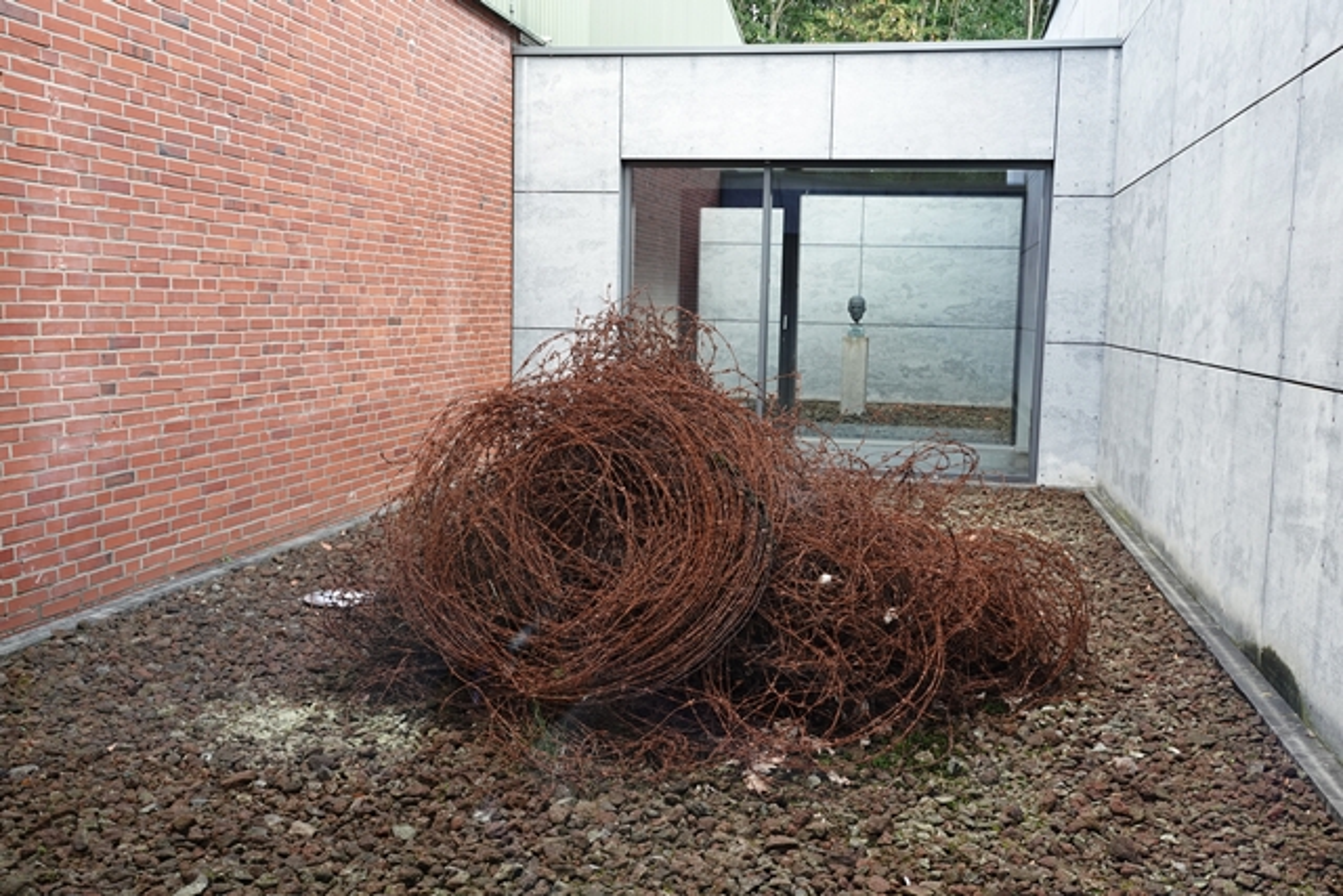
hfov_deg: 55.8
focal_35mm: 34
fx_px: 1269
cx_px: 672
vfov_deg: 38.9
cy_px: 448
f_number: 5
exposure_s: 1/40
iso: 200
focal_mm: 12.63
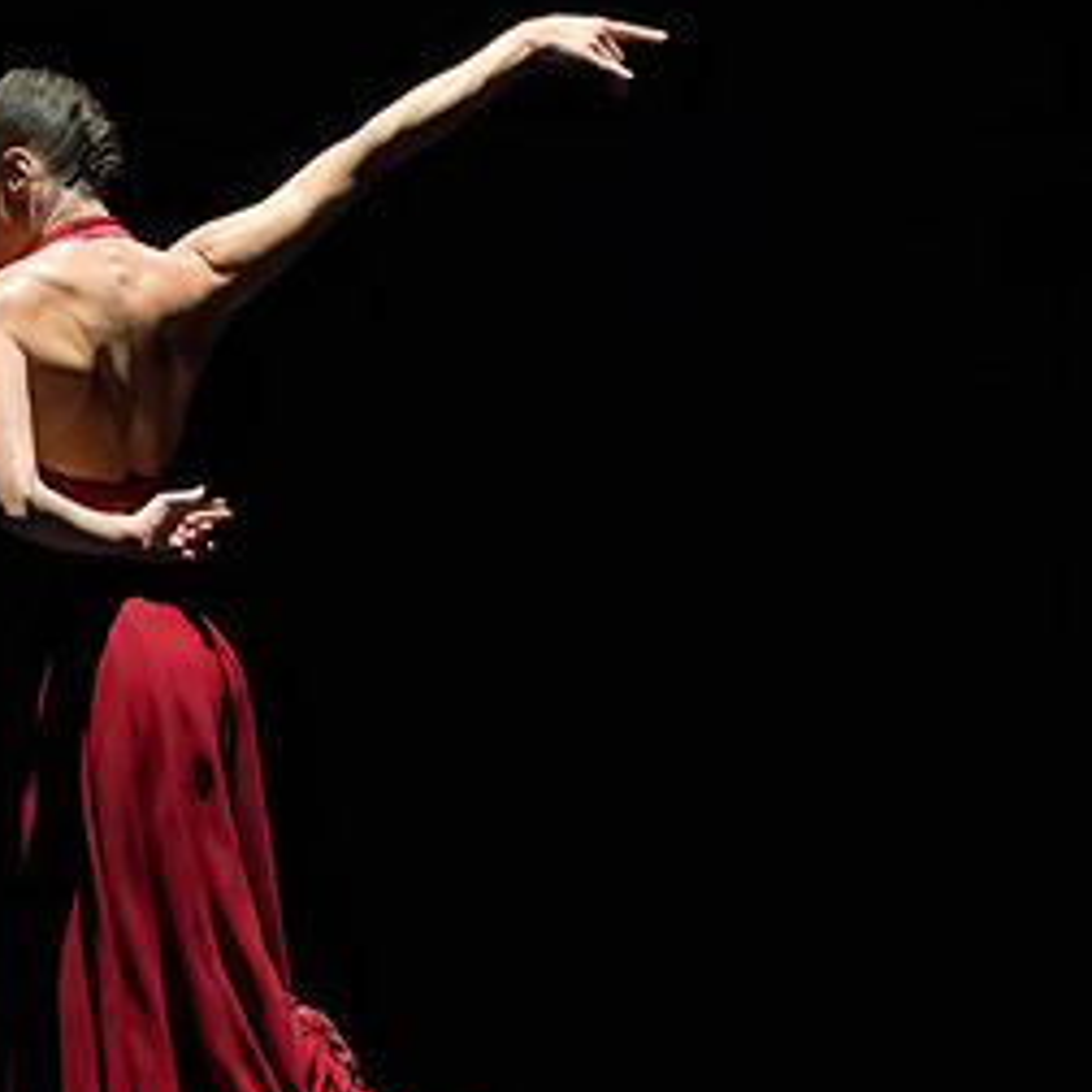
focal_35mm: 718
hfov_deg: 2.4
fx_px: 25626
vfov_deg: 2.4
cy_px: 788
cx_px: -175
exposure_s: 1/400
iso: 12800
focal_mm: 291
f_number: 25
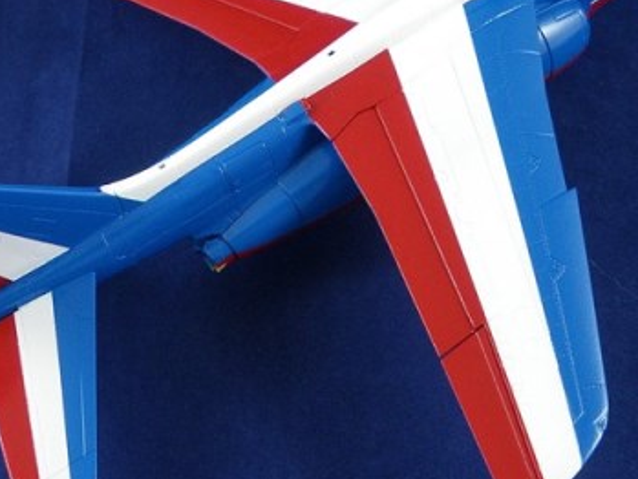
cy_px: 170
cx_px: 287
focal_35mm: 66
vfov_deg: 22.2
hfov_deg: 29.4
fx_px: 1217
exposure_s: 1/50
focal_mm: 6.3
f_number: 3.5
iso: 250
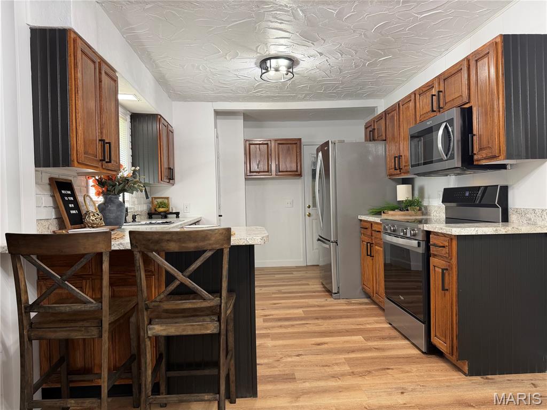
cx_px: 274
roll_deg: +0.9
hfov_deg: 71.6
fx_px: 379
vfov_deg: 56.8
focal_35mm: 24
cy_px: 205
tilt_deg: -1.3
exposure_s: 1/60
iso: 125
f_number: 1.78
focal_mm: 6.76
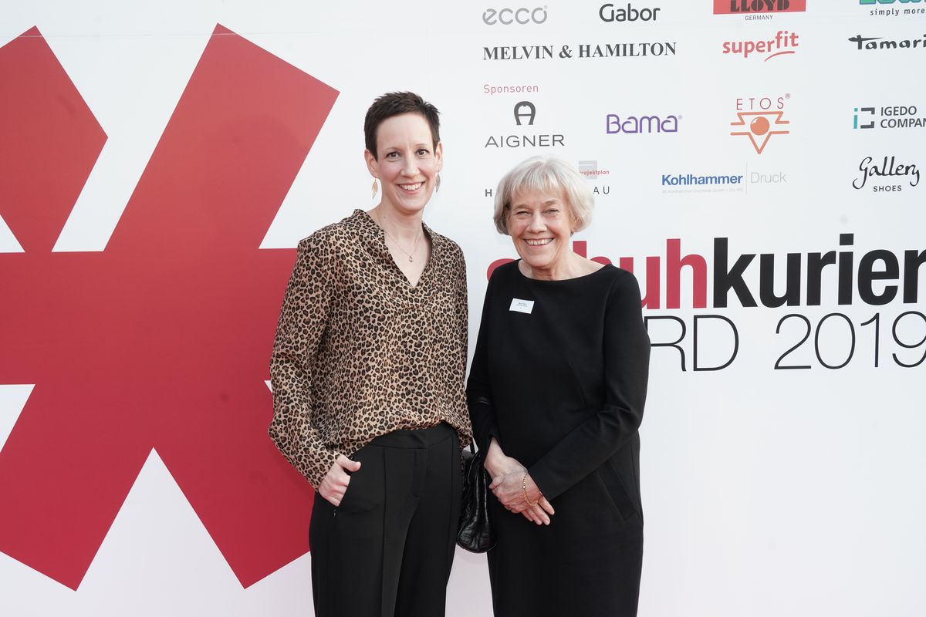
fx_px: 952
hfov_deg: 51.9
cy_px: 308
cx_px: 463
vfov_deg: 35.9
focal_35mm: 37
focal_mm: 37
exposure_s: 1/250
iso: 1600
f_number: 9
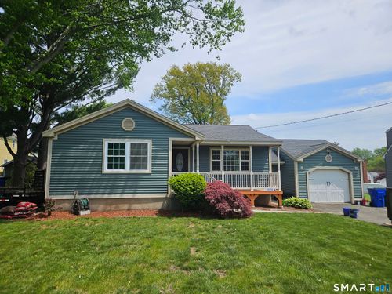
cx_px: 196
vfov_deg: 58.9
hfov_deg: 73.9
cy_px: 147
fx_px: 260
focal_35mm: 23
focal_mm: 5.4
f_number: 1.8
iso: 25
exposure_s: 1/2365
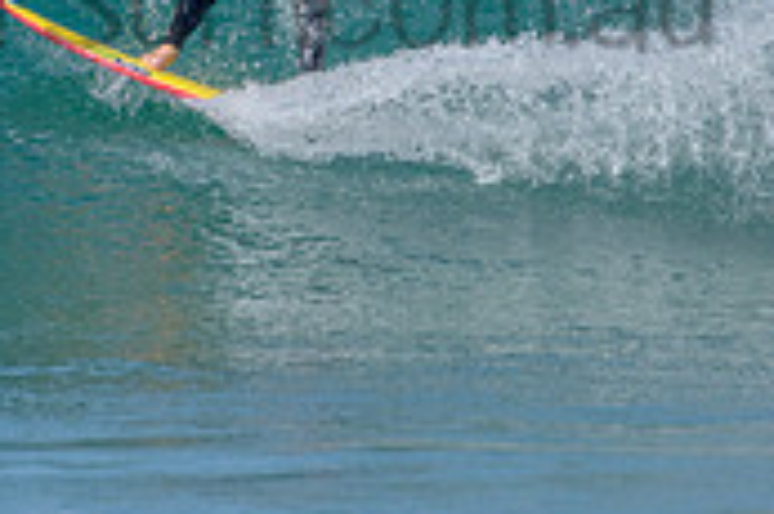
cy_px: -56
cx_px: 242
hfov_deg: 1.2
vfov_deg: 0.8
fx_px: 36107
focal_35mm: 1681
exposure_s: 1/2000
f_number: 5.6
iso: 160
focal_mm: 500
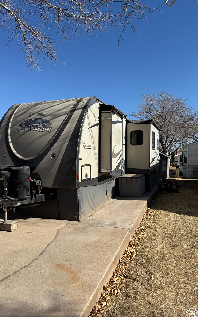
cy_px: 160
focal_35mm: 26
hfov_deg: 47.3
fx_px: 225
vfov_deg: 70.4
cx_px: 80
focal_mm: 6.76
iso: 80
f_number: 1.78
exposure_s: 1/5714
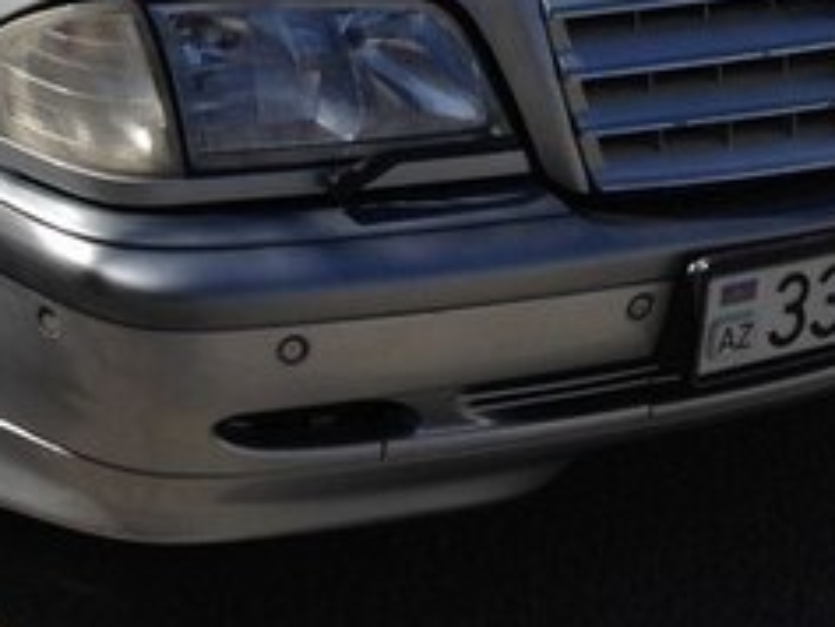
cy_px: -132
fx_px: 2220
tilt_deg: -13.6
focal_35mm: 92
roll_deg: -0.8
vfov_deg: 15.5
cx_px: 187
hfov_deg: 21.1
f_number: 2.4
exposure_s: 1/2008
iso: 50
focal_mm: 4.12
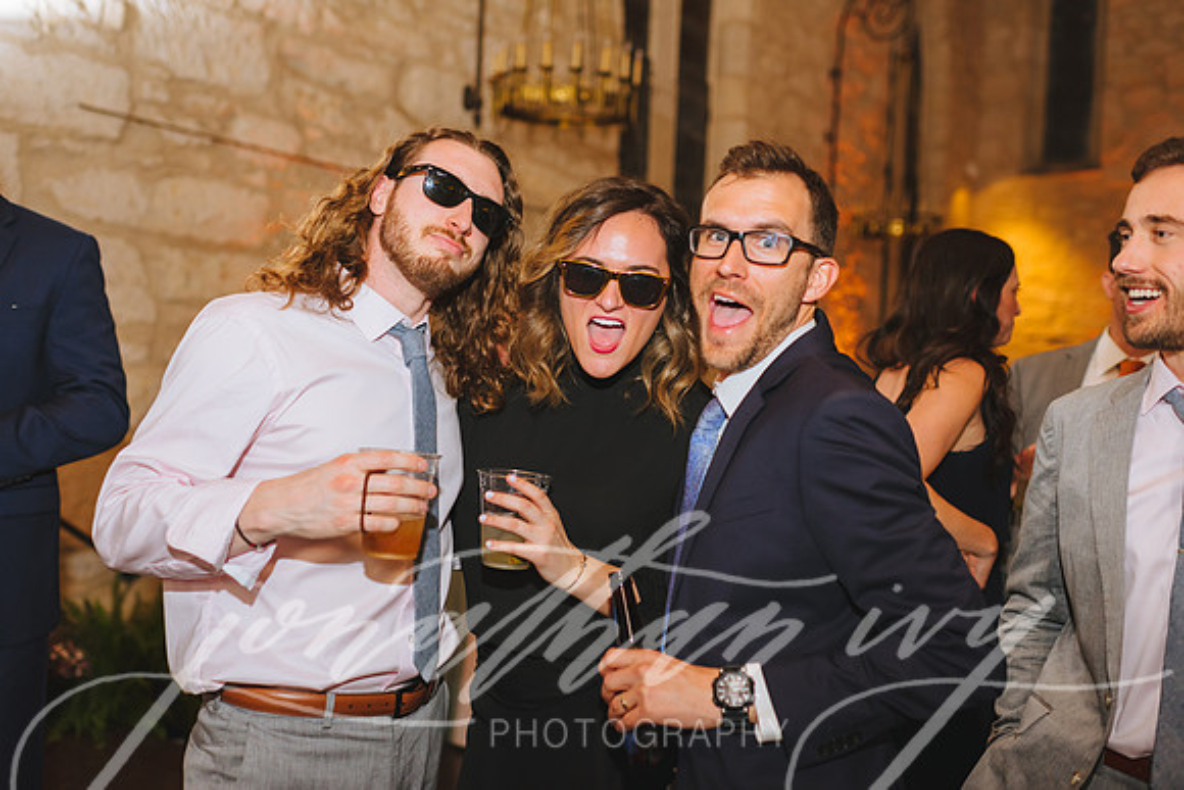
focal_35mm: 35
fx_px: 1151
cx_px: 592
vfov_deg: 37.9
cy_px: 395
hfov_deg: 54.4
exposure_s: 1/200
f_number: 2.5
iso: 800
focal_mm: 35
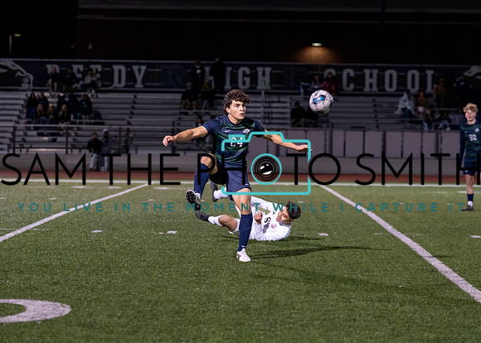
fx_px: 1955
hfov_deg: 14.0
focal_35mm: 143
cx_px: 257
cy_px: 177
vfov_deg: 10.0
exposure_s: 1/1000
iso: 2500
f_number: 2.8
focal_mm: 108
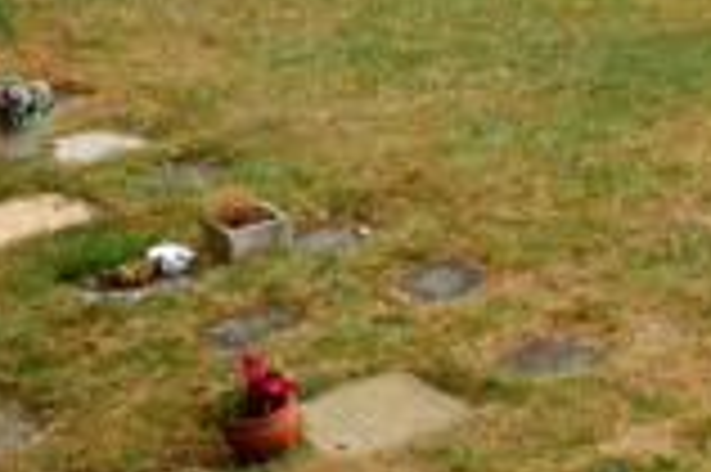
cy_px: -326
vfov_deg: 10.7
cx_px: 1132
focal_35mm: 121
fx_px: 2387
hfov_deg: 15.4
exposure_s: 1/100
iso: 200
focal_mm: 20
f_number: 16
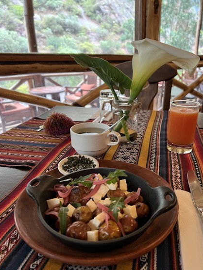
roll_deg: -0.1
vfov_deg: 63.4
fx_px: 219
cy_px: 141
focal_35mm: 28
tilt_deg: -21.9
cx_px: 107
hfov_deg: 49.7
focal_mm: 5.7
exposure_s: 1/60
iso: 320
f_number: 1.5
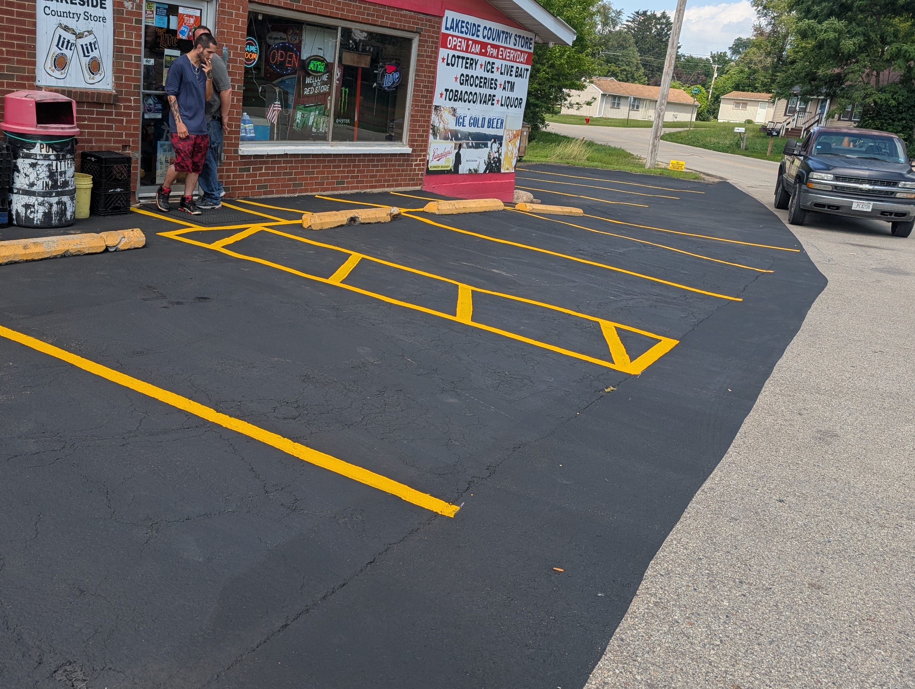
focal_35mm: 33
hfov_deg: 54.7
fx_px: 874
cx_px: 344
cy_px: 349
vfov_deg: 43.0
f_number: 1.68
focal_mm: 6.9
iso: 22
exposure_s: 1/654
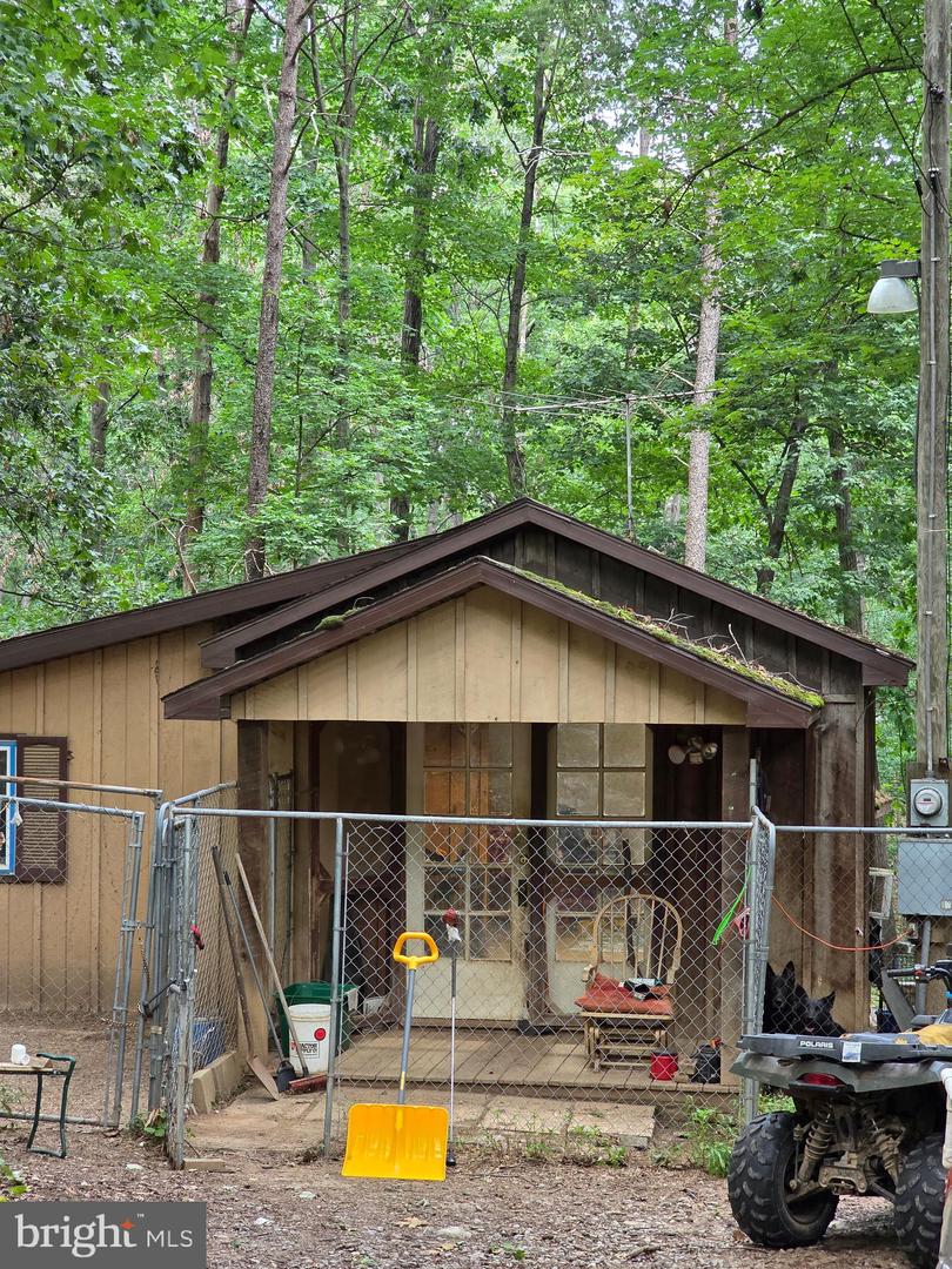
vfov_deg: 28.2
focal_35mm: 69
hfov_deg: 21.3
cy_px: 634
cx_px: 476
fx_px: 2530
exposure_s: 1/120
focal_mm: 7.9
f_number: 2.4
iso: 160
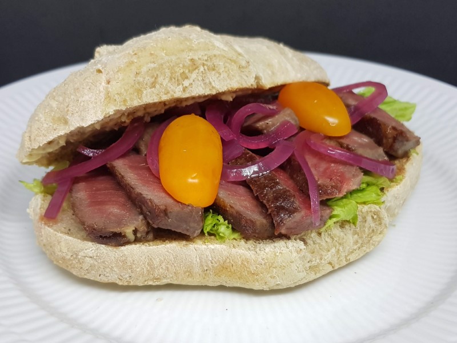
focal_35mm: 26
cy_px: 172
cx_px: 228
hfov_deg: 67.3
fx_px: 343
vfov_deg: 53.1
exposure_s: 1/50
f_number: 1.7
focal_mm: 4.2
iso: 125
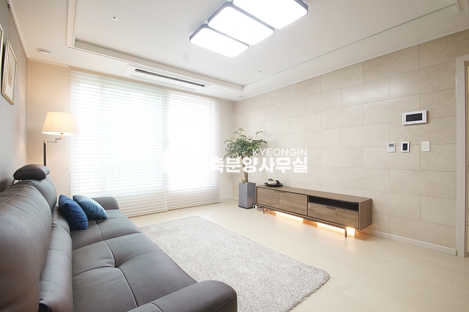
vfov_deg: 77.2
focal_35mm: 15
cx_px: 234
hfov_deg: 100.4
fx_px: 195
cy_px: 156
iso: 800
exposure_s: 1/20
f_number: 9
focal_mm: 10
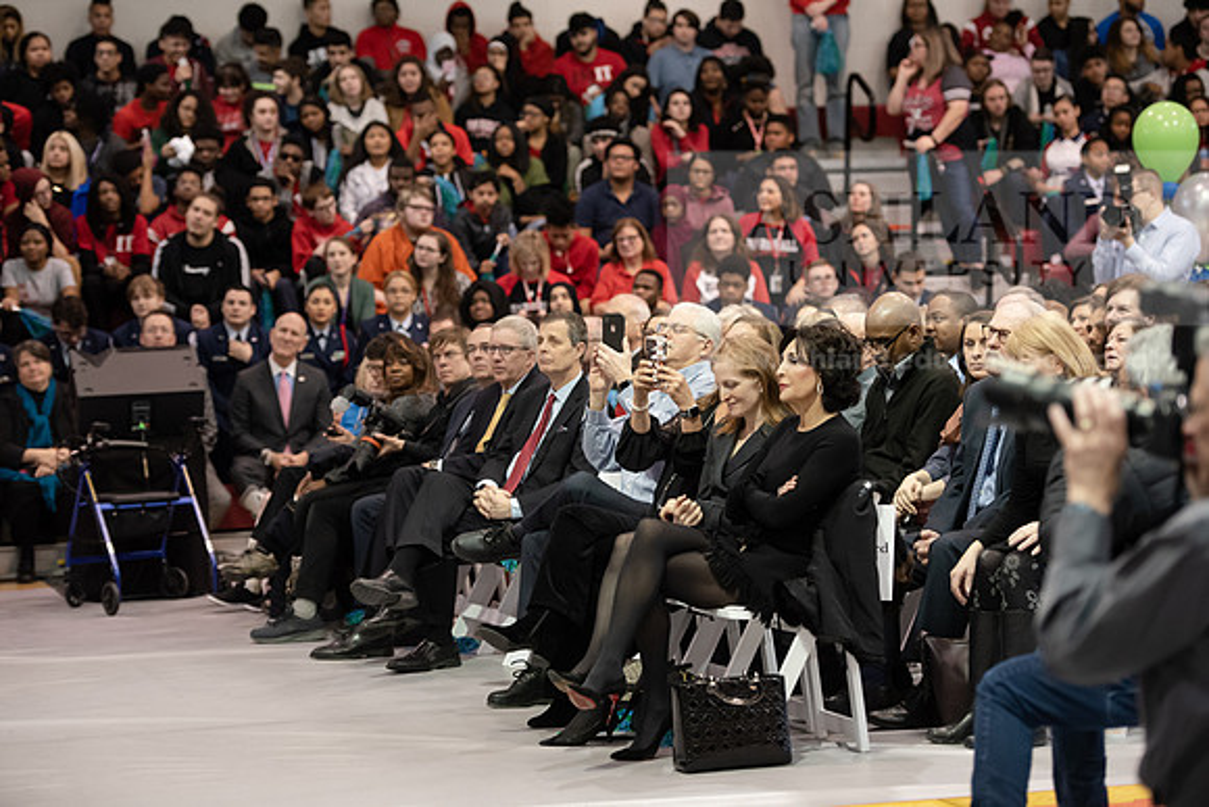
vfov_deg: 13.0
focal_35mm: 105
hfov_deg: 19.5
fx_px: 3527
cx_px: 604
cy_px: 404
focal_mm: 105
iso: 4000
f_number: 3.2
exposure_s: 1/200
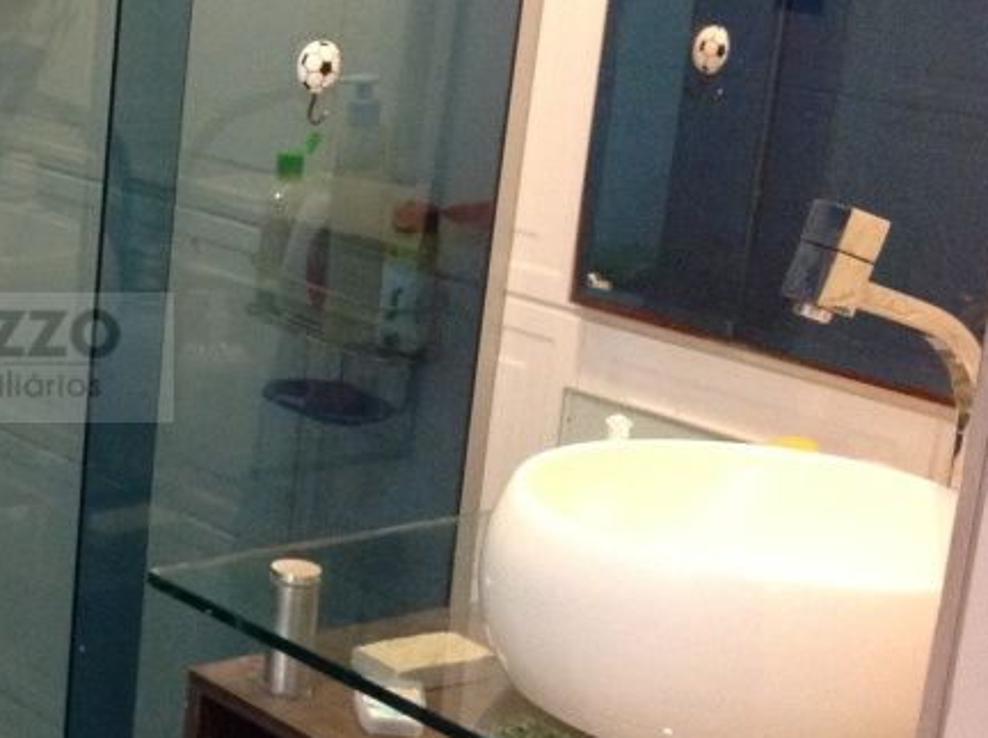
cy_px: 358
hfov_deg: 22.0
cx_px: -169
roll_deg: -2.2
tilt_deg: -14.8
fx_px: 2366
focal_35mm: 83
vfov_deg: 17.7
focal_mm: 4.28
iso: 320
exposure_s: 1/15
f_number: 2.4
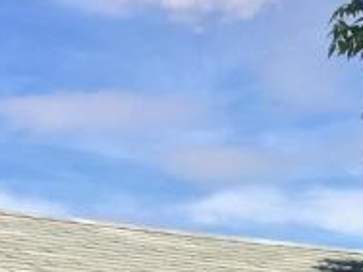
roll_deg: -0.3
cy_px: 637
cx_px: 299
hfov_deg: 12.4
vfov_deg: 8.6
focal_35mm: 158
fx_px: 1657
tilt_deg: -4.0
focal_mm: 4.15
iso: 32
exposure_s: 1/2326
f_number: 2.2
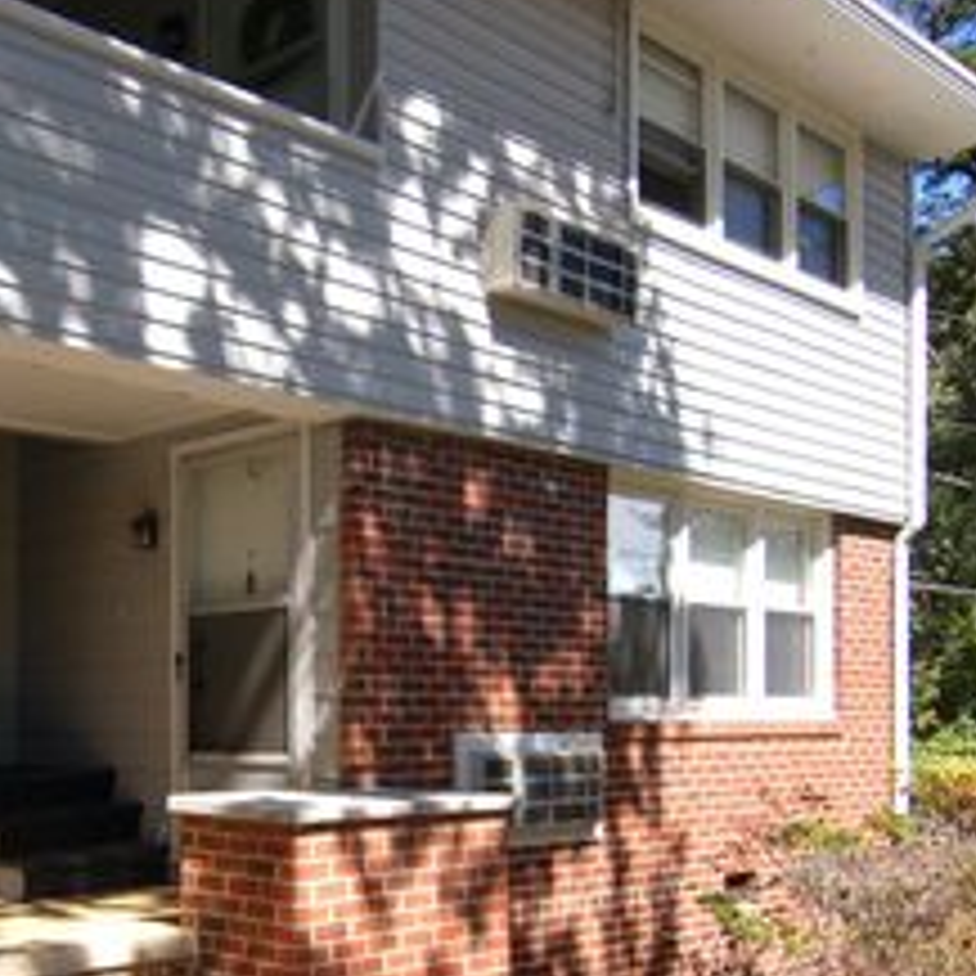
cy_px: 679
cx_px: 256
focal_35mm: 41
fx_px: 1308
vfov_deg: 40.2
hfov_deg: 39.9
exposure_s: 1/1250
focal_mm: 14
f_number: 4
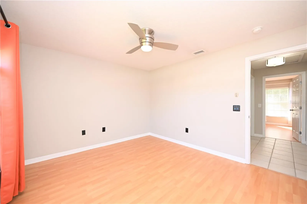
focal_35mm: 14
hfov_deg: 104.3
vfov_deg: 81.2
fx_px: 119
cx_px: 154
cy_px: 102
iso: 220
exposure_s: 1/60
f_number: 4
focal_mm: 14
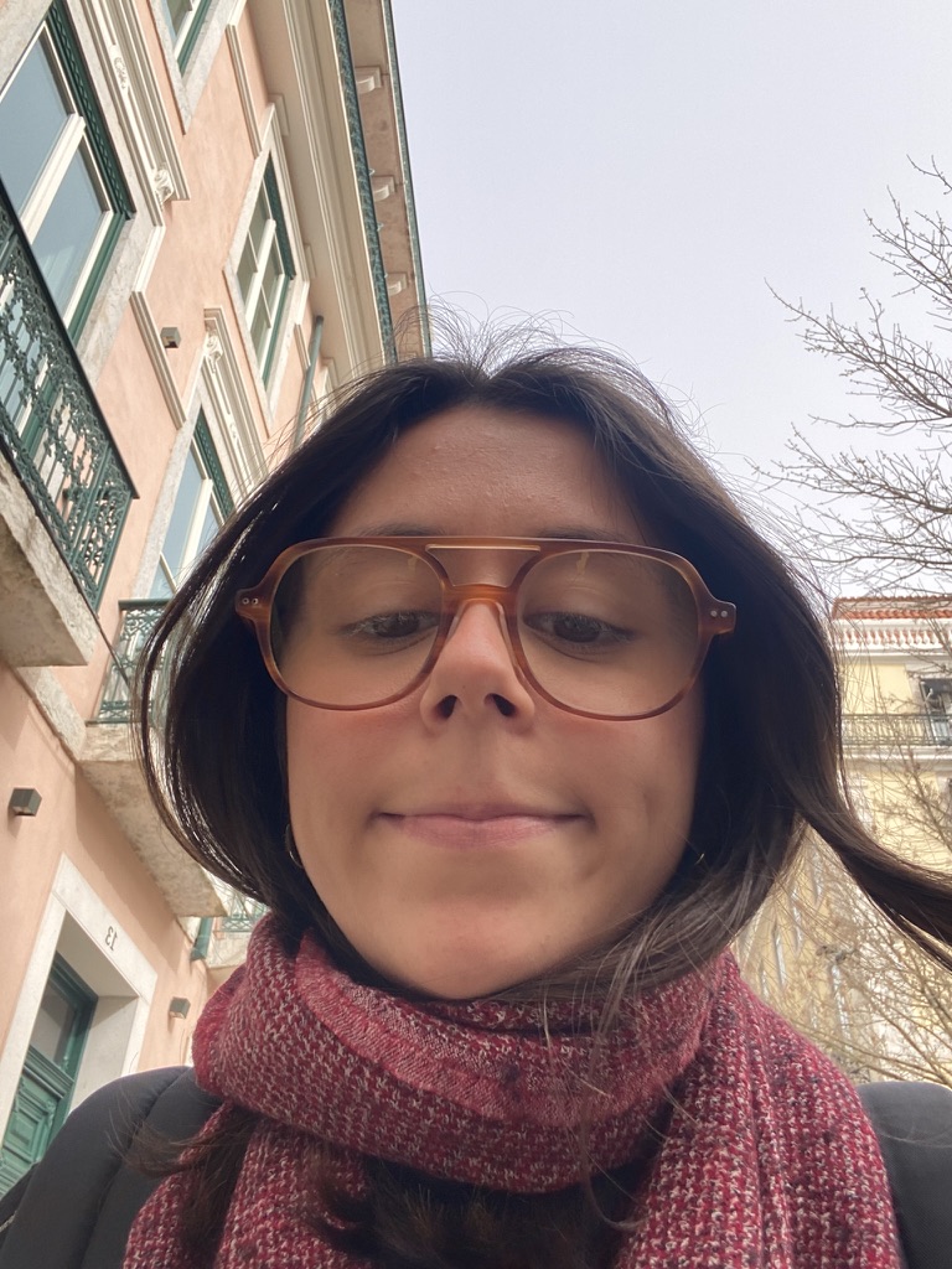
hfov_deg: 46.8
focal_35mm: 30
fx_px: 1100
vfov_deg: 60.0
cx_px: 476
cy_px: 634
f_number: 2.2
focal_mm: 2.71
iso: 25
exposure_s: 1/122
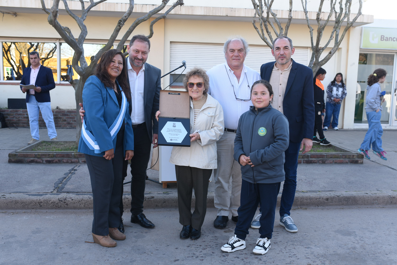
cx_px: 198
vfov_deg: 37.9
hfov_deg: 54.4
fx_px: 386
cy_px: 132
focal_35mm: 35
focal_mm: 35
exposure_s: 1/125
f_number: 5.6
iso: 200
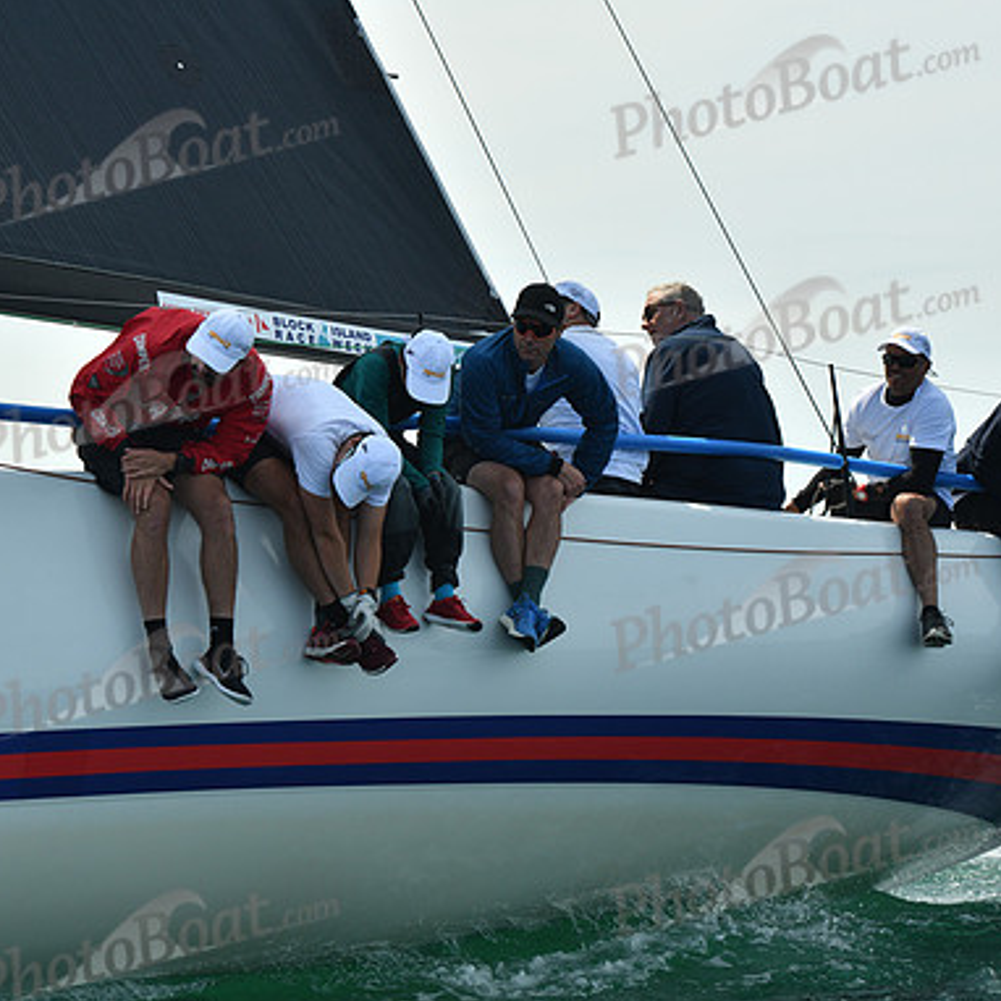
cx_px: 477
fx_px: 4220
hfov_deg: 13.5
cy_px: 504
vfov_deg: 13.5
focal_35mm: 129
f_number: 7.1
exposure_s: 1/1250
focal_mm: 100
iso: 320
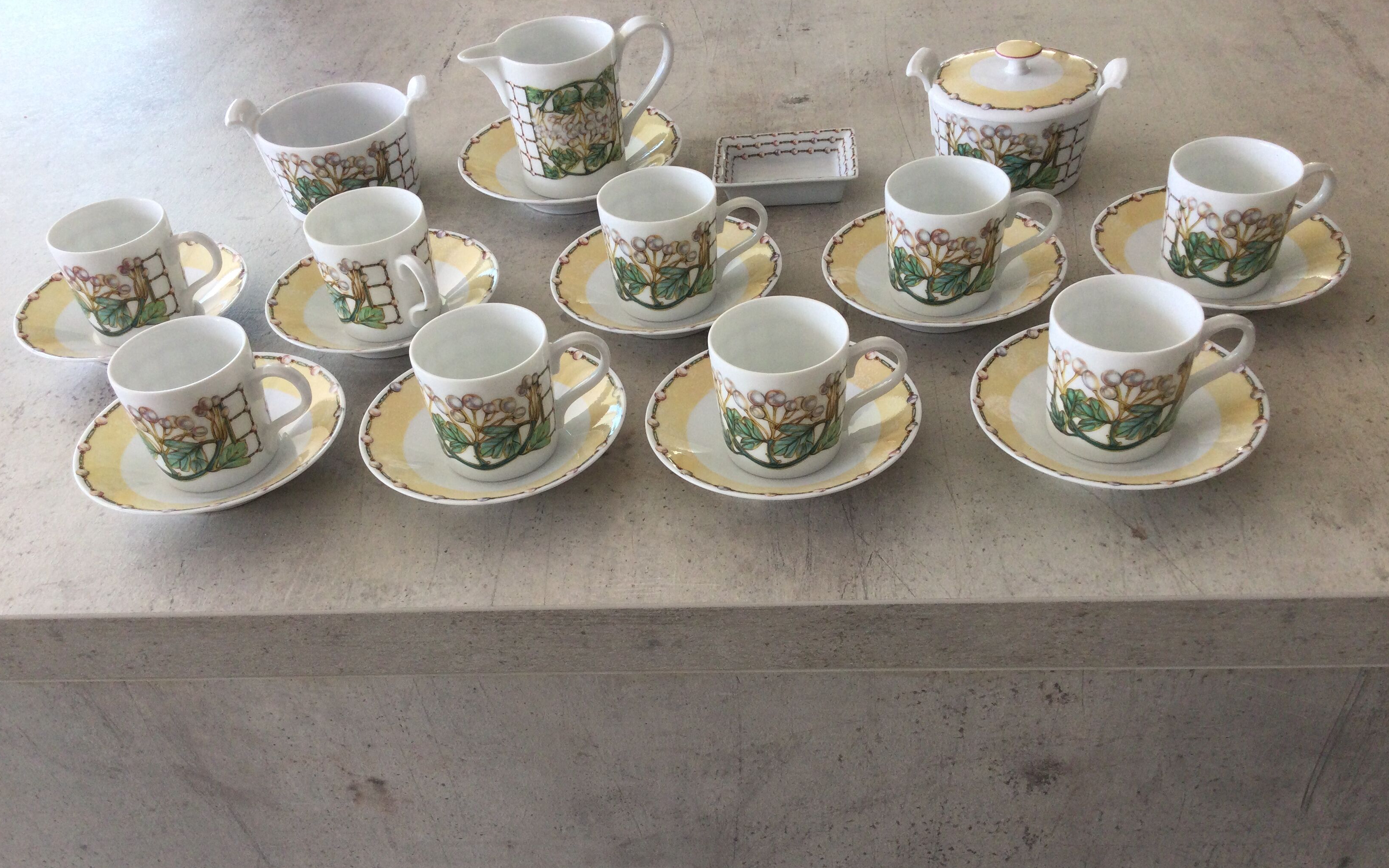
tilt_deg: -42.3
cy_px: 506
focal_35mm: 33
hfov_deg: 58.1
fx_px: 1249
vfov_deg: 38.2
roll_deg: +5.0
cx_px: 696
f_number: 2.4
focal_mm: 3.3
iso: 40
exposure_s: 1/100
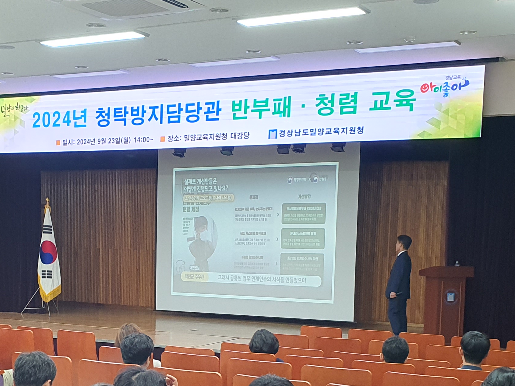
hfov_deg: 30.7
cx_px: 133
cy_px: 342
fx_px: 922
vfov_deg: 23.1
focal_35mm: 62
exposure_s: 1/40
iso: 200
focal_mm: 4.3
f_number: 2.4
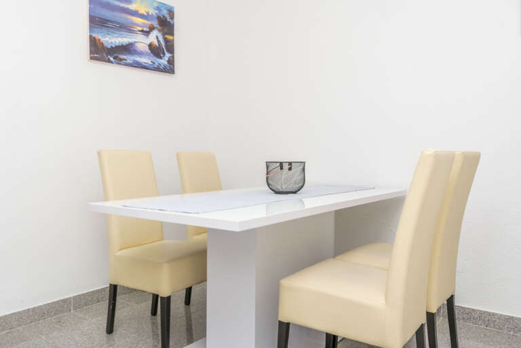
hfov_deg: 61.9
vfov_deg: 43.6
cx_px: 260
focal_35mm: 30
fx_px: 434
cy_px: 174
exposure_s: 1/200
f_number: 5.6
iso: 400
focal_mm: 20
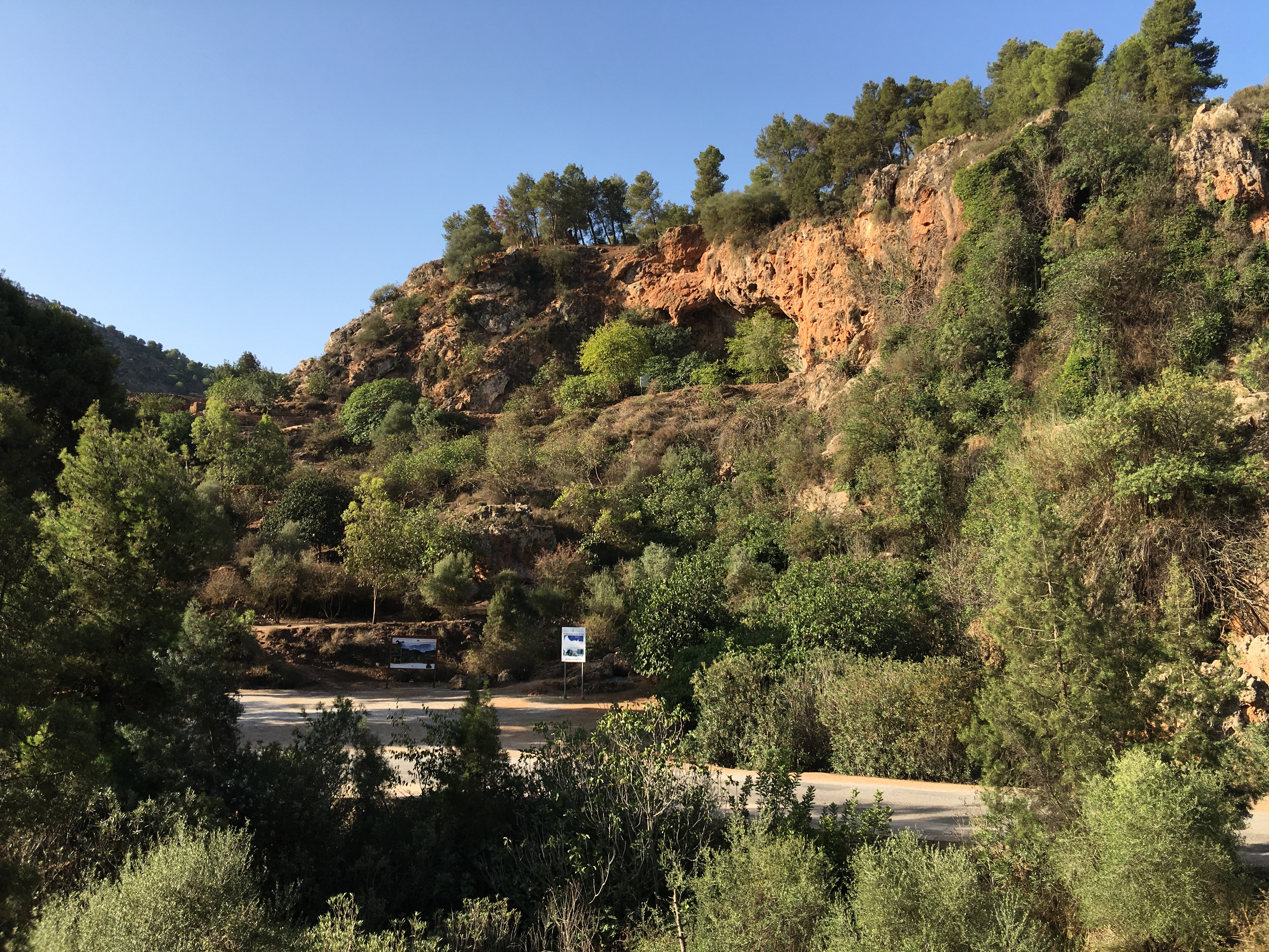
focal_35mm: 29
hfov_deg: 61.7
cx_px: 634
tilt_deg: +7.3
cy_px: 476
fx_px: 1063
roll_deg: -1.4
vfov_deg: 48.2
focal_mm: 4.15
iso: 25
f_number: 2.2
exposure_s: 1/746
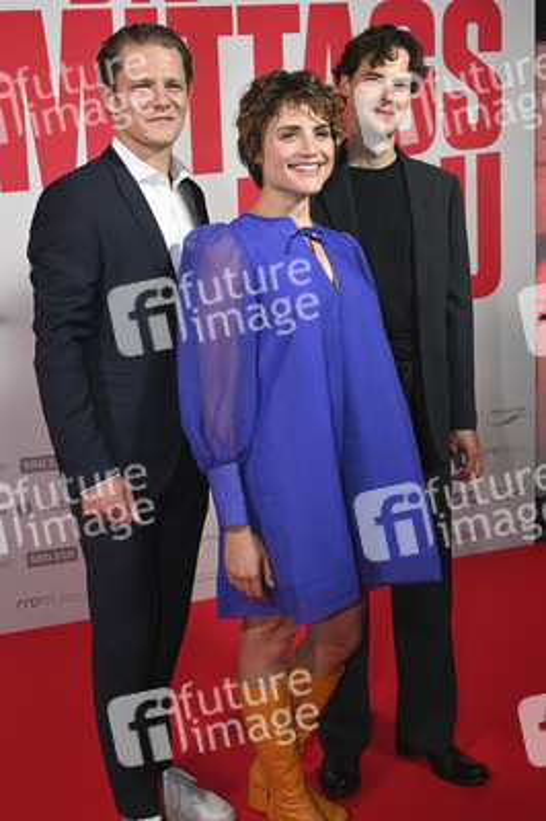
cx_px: 273
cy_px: 410
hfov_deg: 35.9
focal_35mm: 37
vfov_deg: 51.9
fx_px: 843
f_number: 7.1
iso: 2000
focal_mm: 37
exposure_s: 1/200
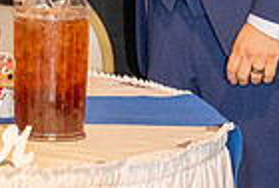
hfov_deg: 5.9
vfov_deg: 4.0
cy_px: -148
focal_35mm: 346
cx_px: -66
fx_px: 2687
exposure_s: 1/160
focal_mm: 70
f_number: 3.2
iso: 640
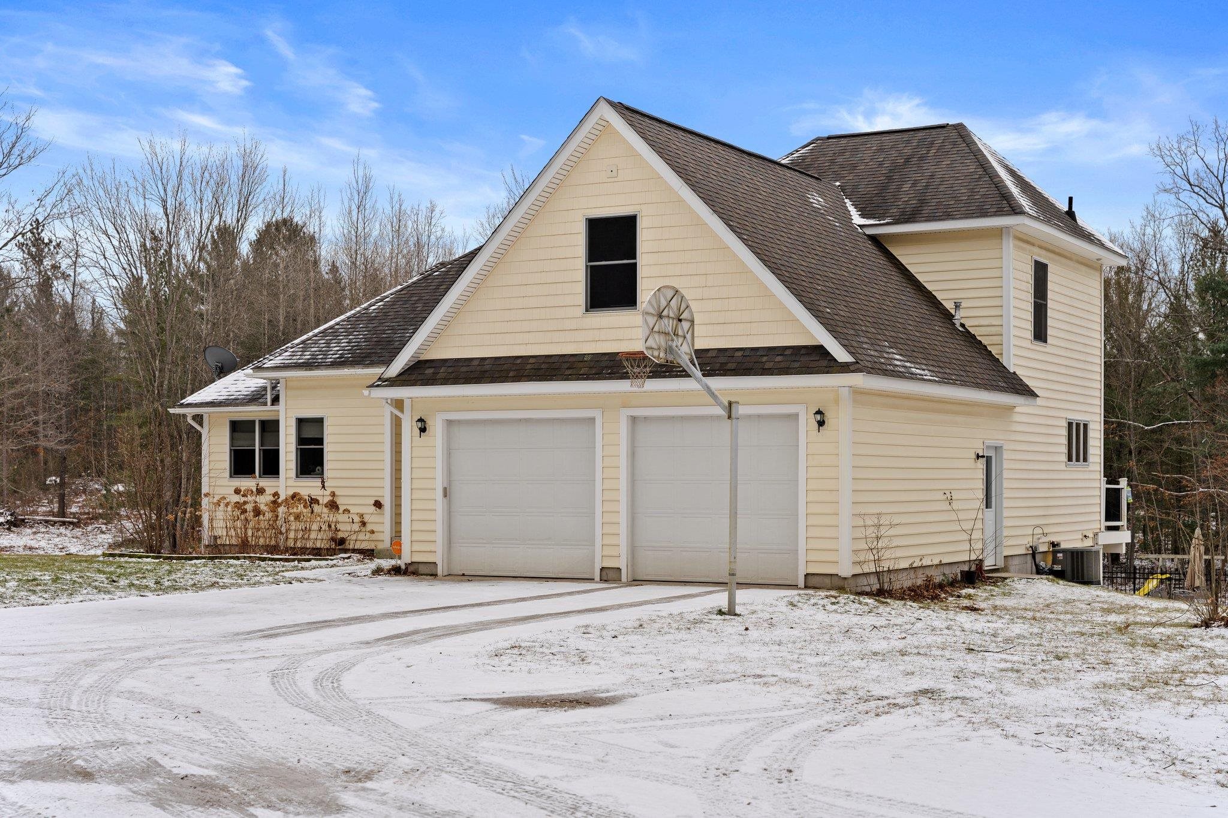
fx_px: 1729
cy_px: 409
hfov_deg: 39.1
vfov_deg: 26.6
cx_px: 614
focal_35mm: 51
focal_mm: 50.7
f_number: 5
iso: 200
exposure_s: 1/125
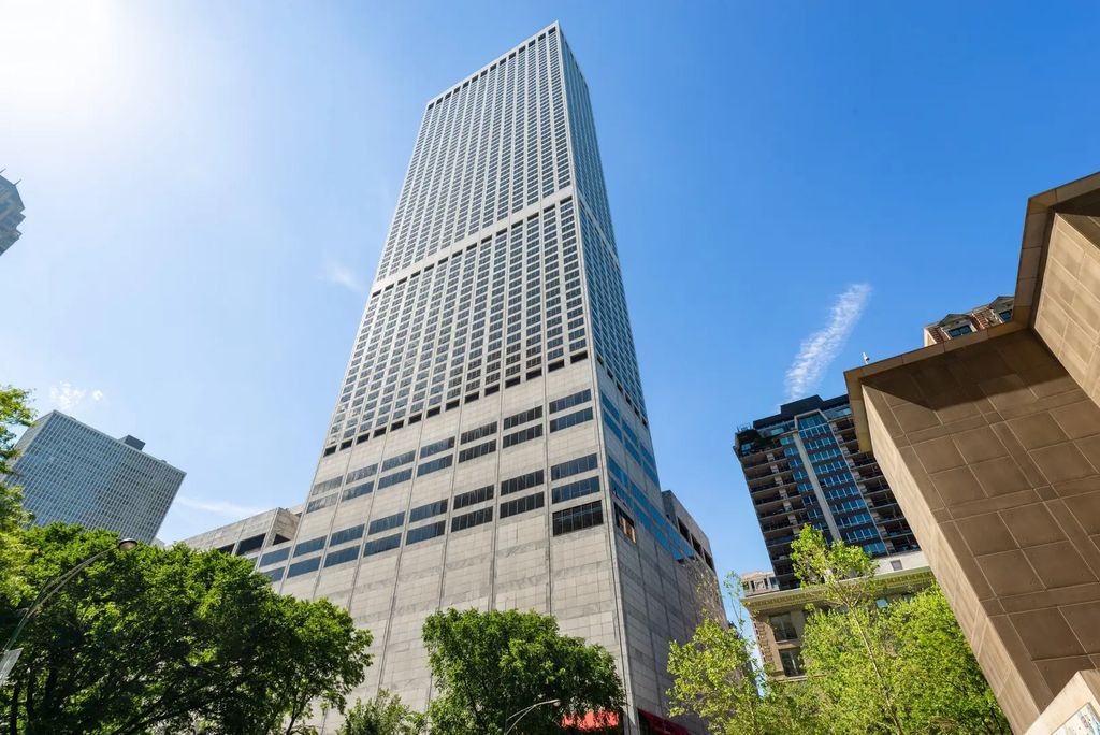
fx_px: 550
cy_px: 368
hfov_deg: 90.0
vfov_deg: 67.5
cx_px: 550
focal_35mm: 18
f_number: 8
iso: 100
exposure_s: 1/160
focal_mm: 18
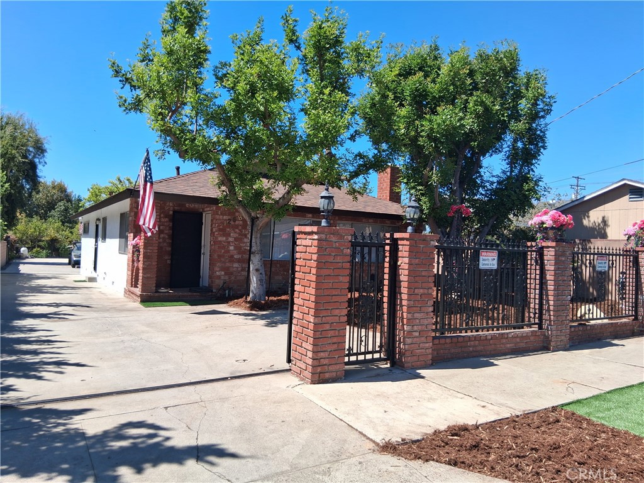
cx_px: 322
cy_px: 242
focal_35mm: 26
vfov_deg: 53.1
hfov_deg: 67.3
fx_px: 484
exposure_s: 1/443
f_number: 1.8
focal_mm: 3.98
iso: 25
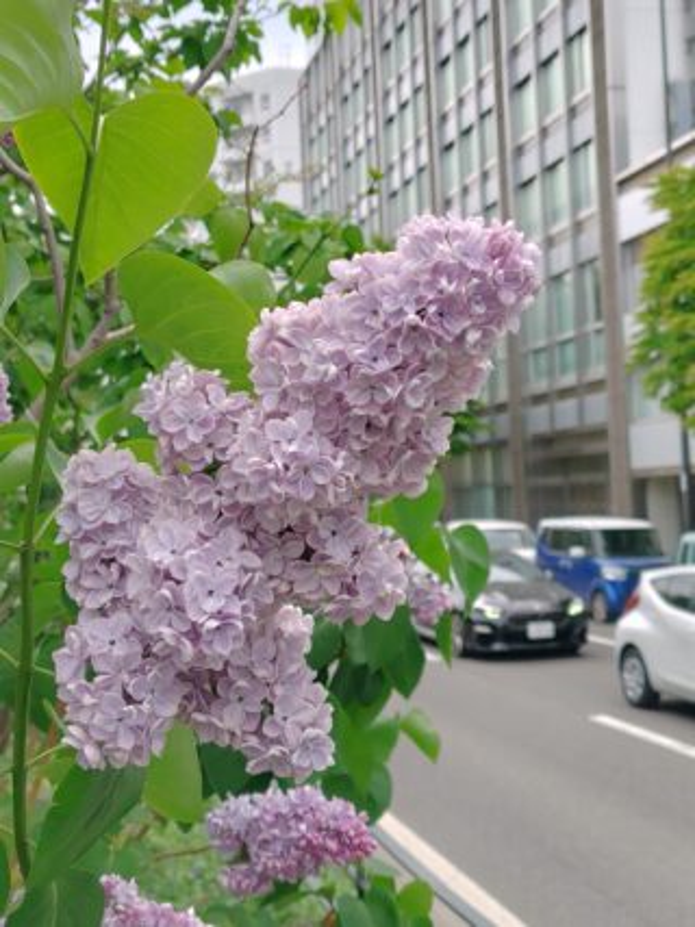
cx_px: 348
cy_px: 464
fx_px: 1205
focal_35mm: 45
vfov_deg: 42.1
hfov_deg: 32.2
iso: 50
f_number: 1.88
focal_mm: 5.56
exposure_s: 1/764
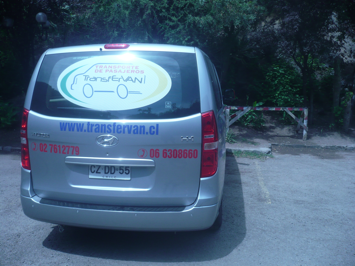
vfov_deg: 40.7
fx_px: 359
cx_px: 178
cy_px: 133
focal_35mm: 35
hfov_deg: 52.6
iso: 100
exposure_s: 1/800
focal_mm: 5.8
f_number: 2.8
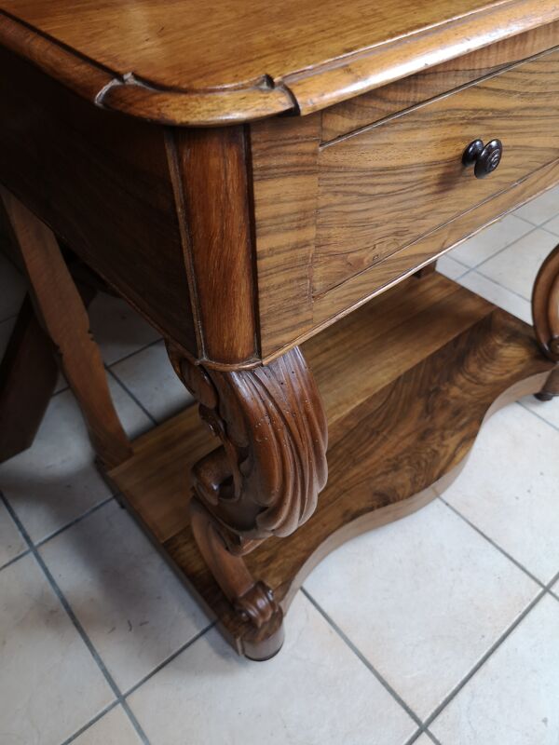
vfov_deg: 65.3
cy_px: 372
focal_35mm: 27
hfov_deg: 51.4
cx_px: 280
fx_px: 581
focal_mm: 3.95
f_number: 1.8
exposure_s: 1/33.3
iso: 200
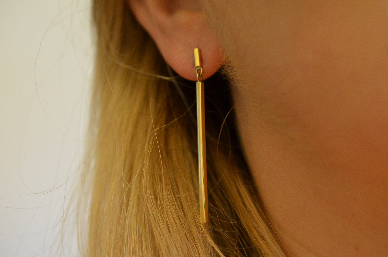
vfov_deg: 22.5
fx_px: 645
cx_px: 194
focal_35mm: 60
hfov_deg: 33.5
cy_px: 128
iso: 800
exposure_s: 1/60
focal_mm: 40
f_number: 4.5
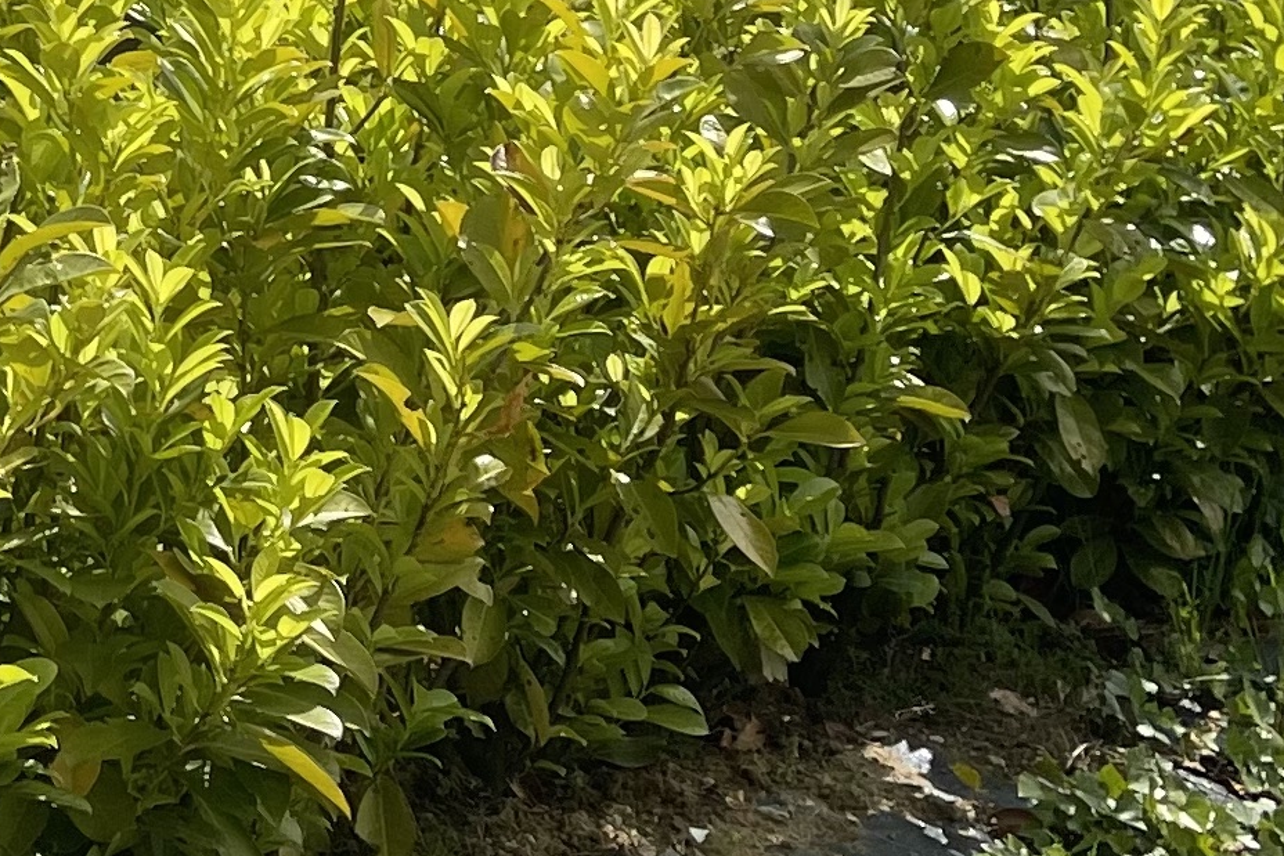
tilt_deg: +3.4
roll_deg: +0.8
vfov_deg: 11.7
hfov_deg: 16.9
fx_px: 4031
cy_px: -324
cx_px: -464
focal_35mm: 113
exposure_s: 1/6579
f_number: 1.6
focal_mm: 5.1
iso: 32
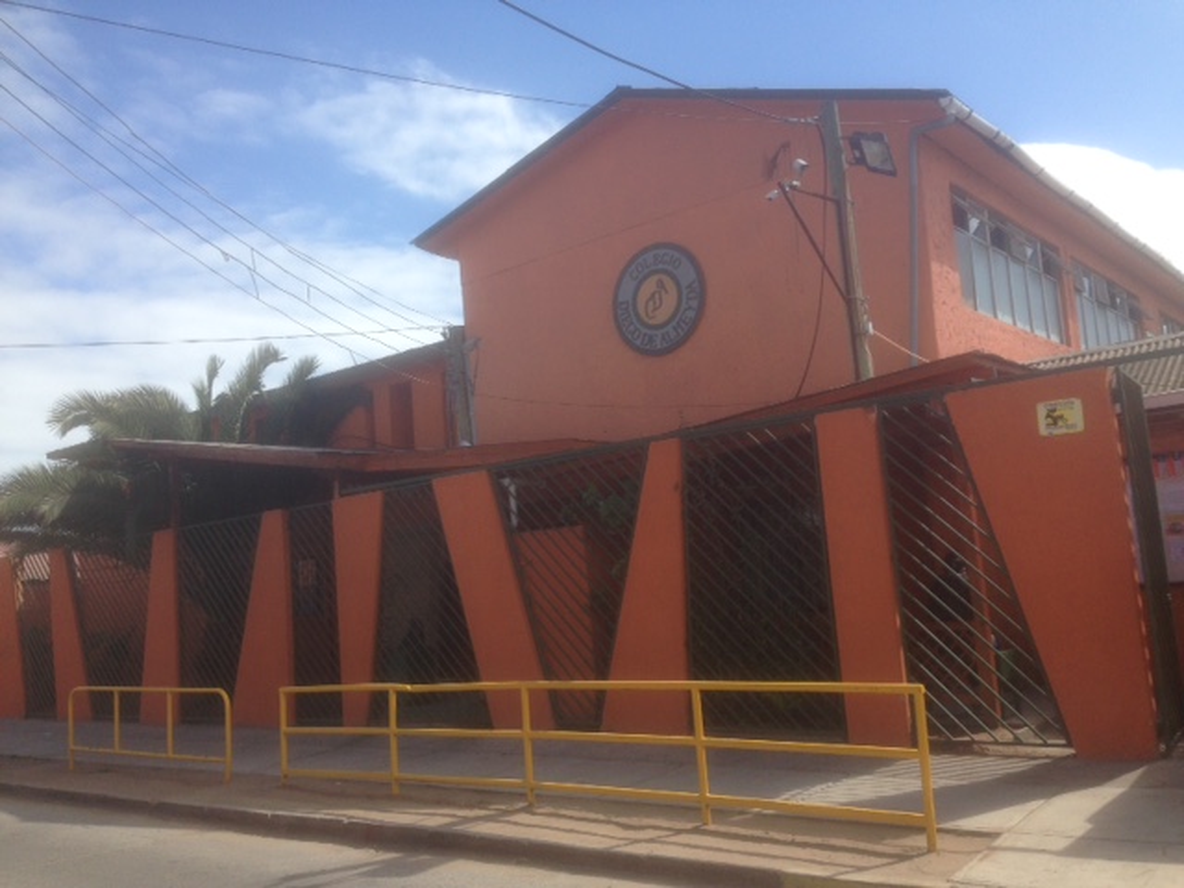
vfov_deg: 42.9
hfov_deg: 55.4
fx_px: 1129
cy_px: 444
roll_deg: +5.6
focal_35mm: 33
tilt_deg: +7.0
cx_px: 592
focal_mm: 4.12
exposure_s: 1/1178
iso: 50
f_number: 2.4
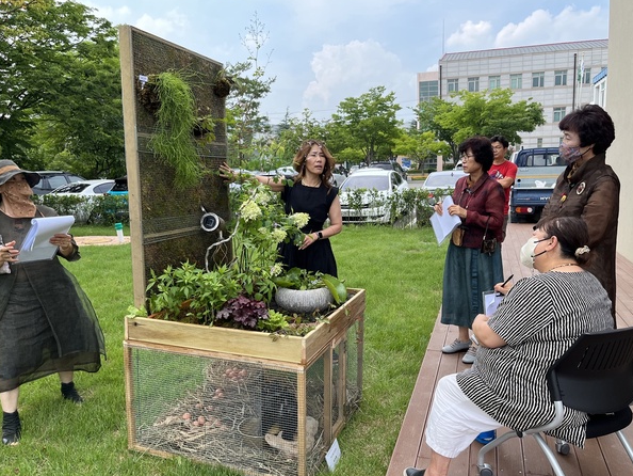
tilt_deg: -9.9
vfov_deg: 49.8
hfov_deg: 63.4
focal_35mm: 28
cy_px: 242
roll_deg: +1.2
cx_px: 332
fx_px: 512
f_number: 1.6
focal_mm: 5.1
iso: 50
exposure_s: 1/1355
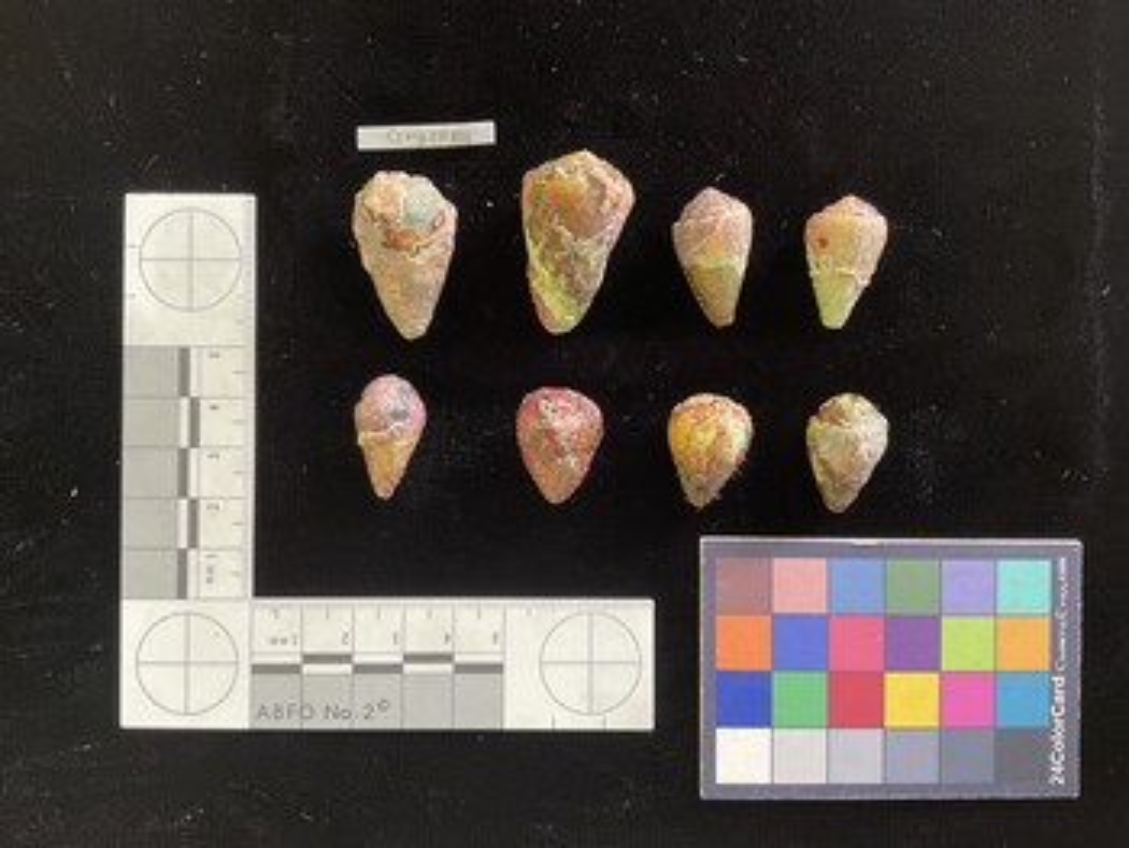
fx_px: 946
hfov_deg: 61.6
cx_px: 564
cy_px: 424
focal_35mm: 29
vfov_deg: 48.3
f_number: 1.8
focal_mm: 3
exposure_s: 1/50
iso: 50
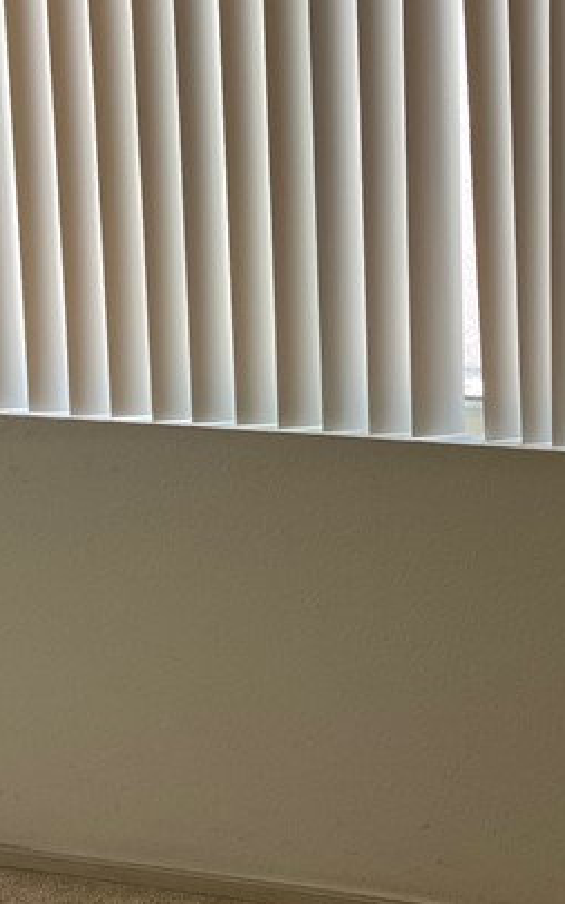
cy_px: 319
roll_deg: +1.8
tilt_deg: -9.7
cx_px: 409
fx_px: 1848
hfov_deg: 17.3
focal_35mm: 75
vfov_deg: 27.4
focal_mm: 3.99
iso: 64
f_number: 1.8
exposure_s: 1/121
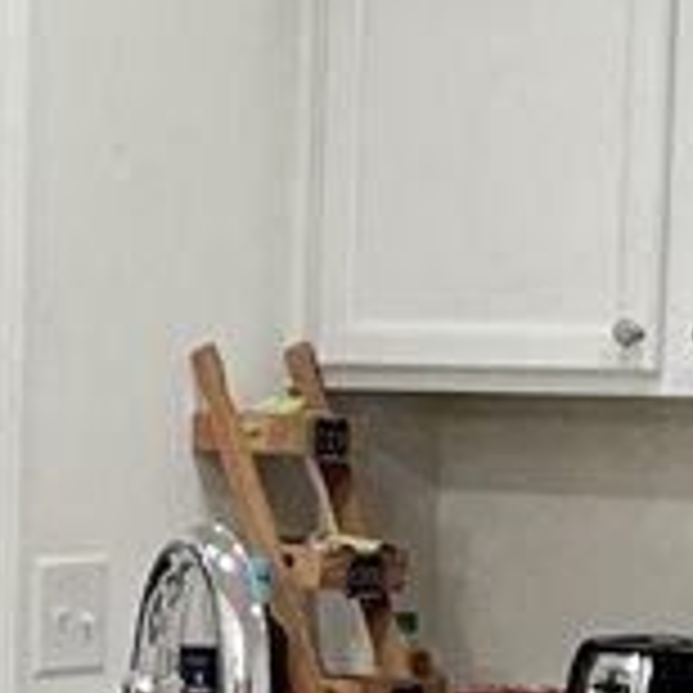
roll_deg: -1.1
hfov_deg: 7.5
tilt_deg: -5.2
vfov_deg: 7.6
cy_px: 828
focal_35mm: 229
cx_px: -302
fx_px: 5187
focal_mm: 4.2
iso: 80
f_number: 1.6
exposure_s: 1/60
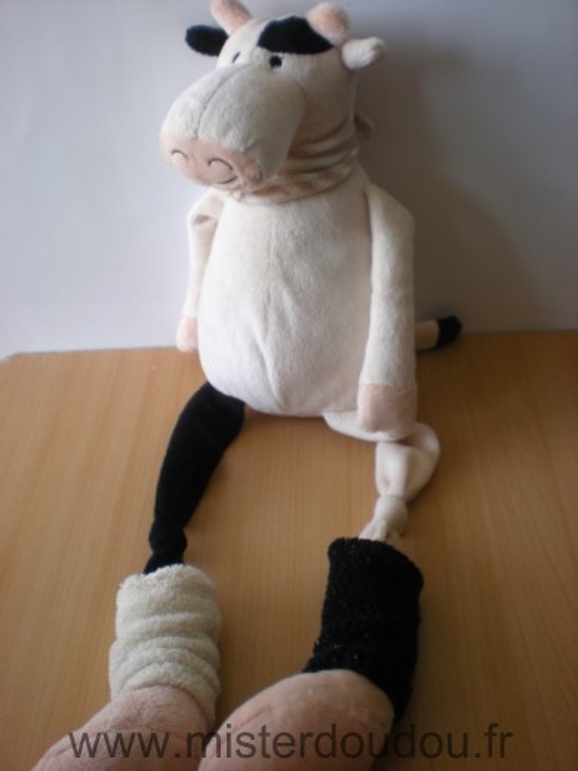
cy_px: 386
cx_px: 289
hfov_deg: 37.7
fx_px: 846
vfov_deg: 49.0
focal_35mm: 38
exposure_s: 1/71
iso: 105
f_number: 3.1
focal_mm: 6.3
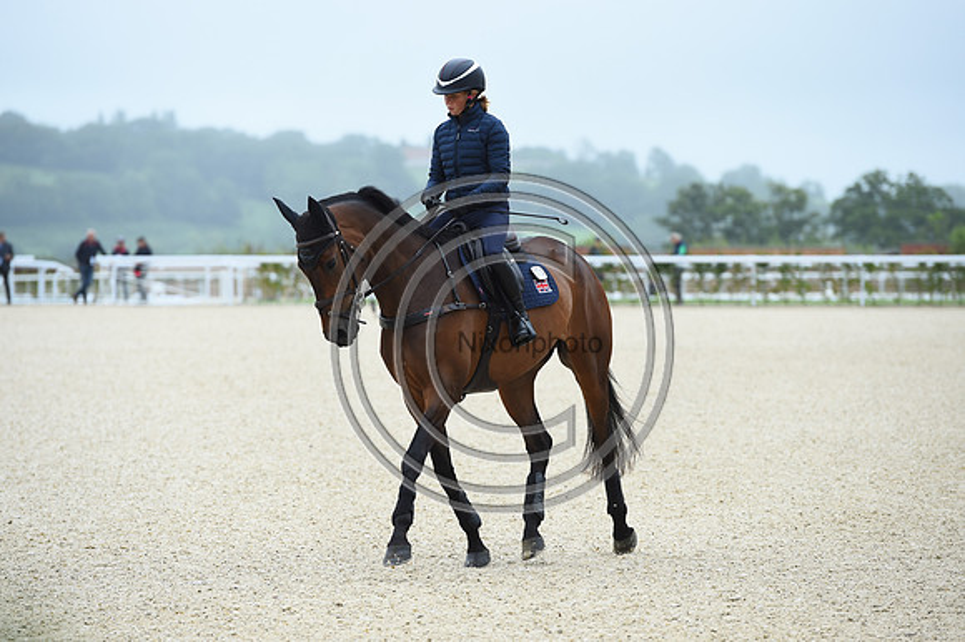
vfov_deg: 7.2
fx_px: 5090
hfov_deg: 10.8
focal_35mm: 190
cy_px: 321
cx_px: 482
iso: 560
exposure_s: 1/800
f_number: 5
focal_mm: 190
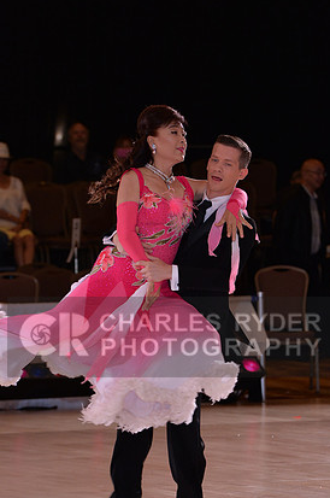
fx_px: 3876
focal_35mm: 281
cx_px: 174
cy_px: 338
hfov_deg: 4.9
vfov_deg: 7.3
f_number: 5.6
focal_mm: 200
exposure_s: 1/250
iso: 1600
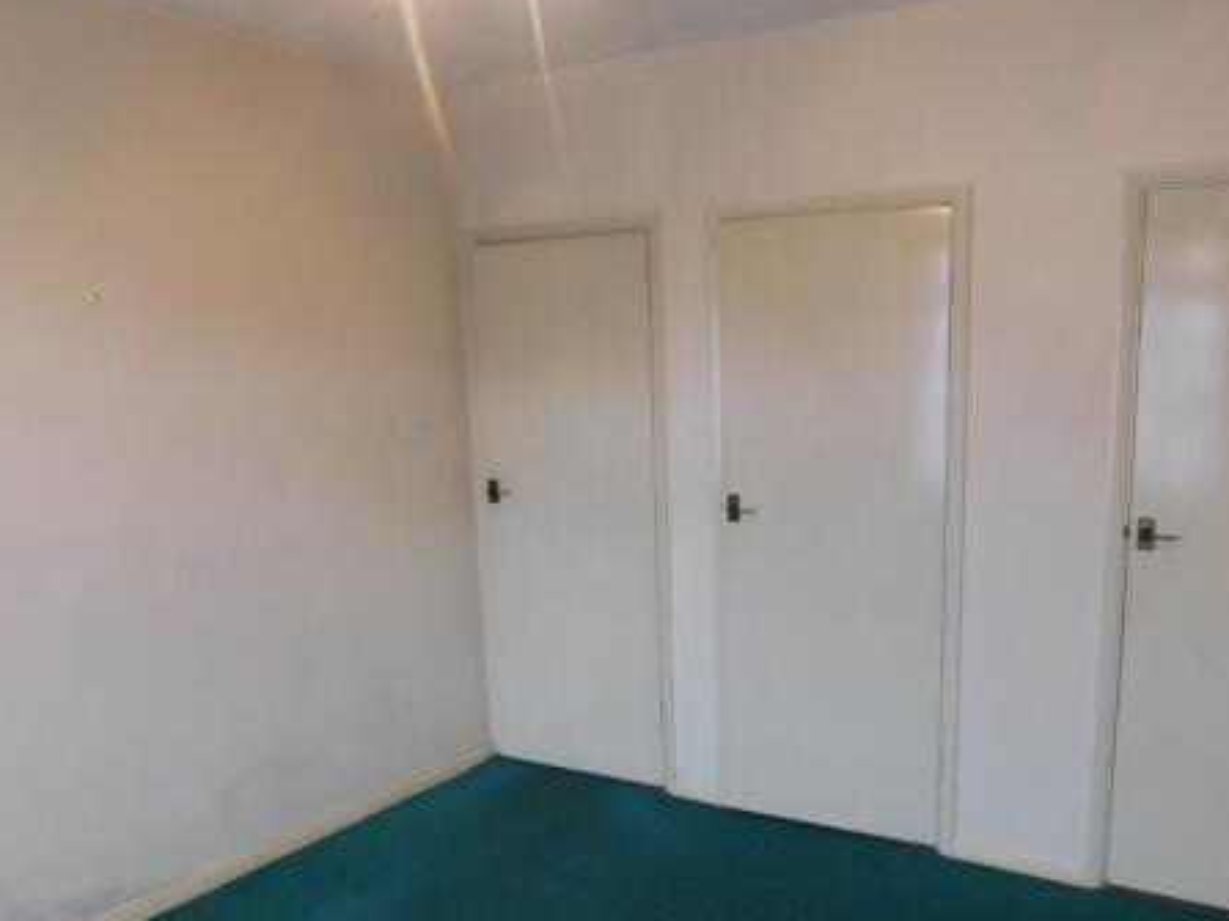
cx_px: 730
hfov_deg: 59.5
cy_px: 576
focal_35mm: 30
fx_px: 1065
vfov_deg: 46.4
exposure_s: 1/30
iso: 160
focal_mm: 4
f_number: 3
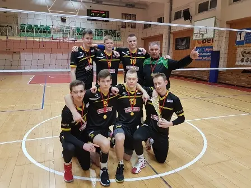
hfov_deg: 67.3
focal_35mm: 26
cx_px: 126
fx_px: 189
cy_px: 94
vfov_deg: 53.1
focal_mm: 4.2
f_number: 1.7
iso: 80
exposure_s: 1/50
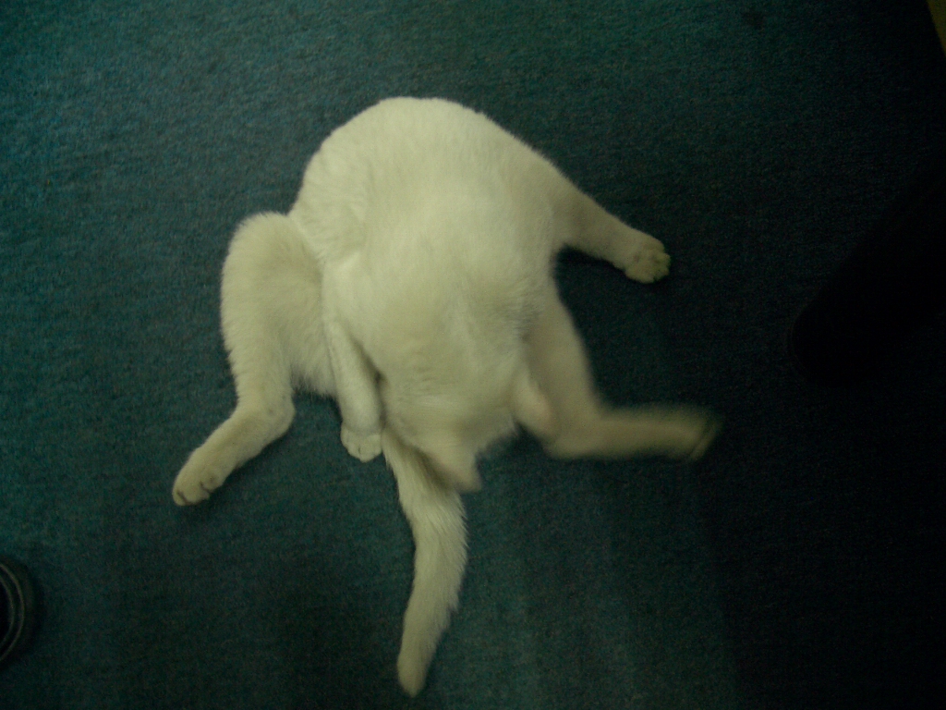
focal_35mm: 35
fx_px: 956
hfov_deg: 52.6
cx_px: 473
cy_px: 355
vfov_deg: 40.7
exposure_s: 1/8
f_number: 2.6
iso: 100
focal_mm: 5.8
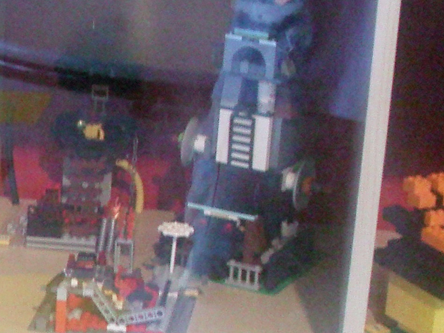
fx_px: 1834
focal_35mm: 143
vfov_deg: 10.3
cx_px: -126
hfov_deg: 13.3
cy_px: 340
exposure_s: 1/60
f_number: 3.1
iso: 590
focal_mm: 6.3
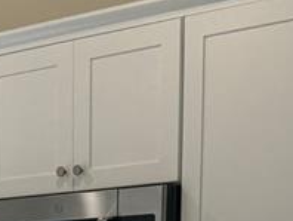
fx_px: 1051
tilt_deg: -10.5
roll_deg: +1.3
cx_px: -70
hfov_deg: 15.2
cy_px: 449
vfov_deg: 10.9
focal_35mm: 124
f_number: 1.78
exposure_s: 1/194
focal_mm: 6.76
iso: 64
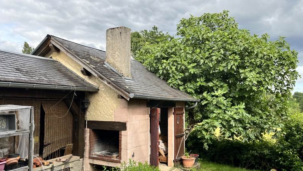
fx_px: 233
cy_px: 103
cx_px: 153
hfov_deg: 66.0
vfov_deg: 40.0
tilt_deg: -0.5
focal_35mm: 29
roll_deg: -0.2
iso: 50
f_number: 1.6
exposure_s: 1/611
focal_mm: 5.1
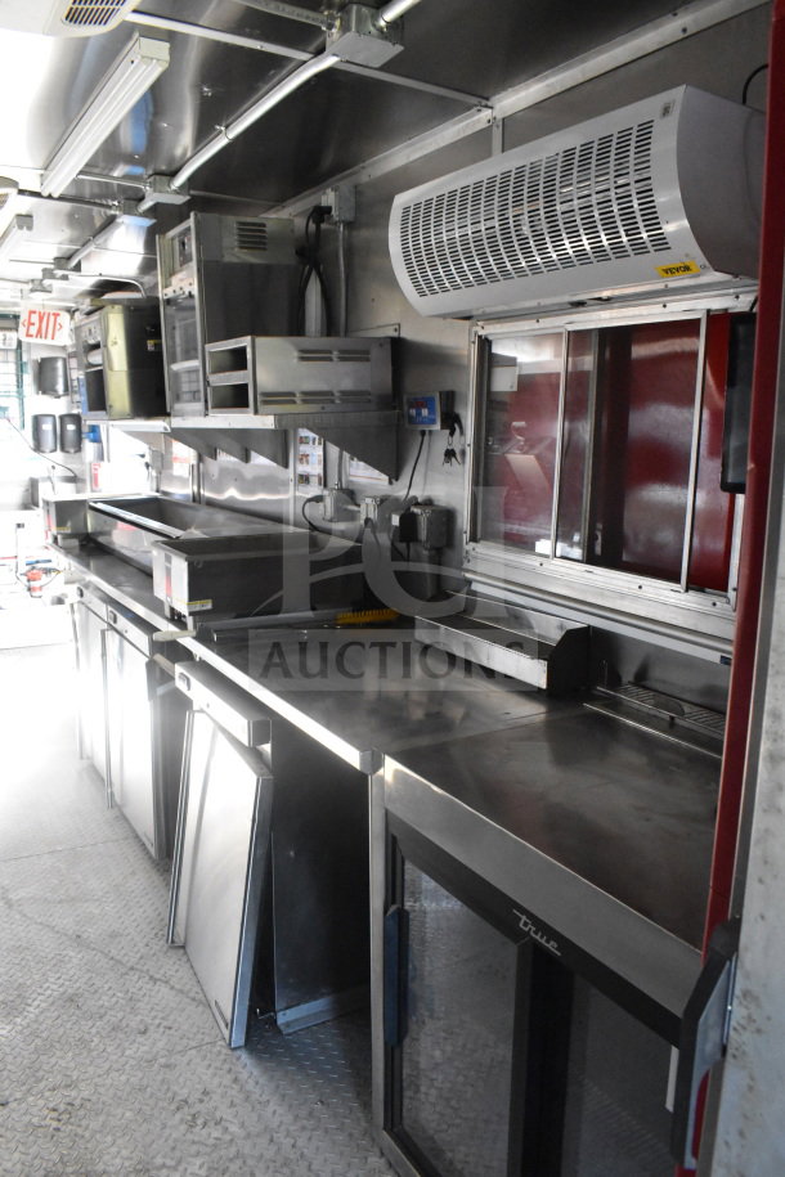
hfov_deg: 47.9
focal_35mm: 27
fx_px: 883
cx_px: 392
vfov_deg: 67.4
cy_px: 588
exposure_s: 1/160
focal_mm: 18
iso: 6400
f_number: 6.3
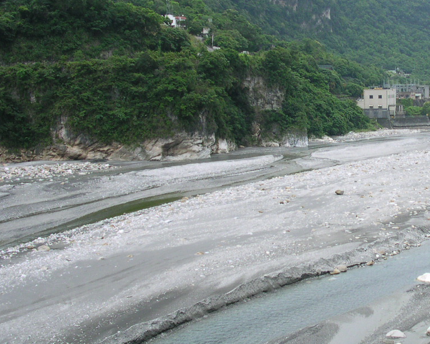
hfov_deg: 30.6
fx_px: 764
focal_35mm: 60
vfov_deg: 25.4
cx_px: 350
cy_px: 174
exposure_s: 1/190
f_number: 4.5
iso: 100
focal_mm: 5.6
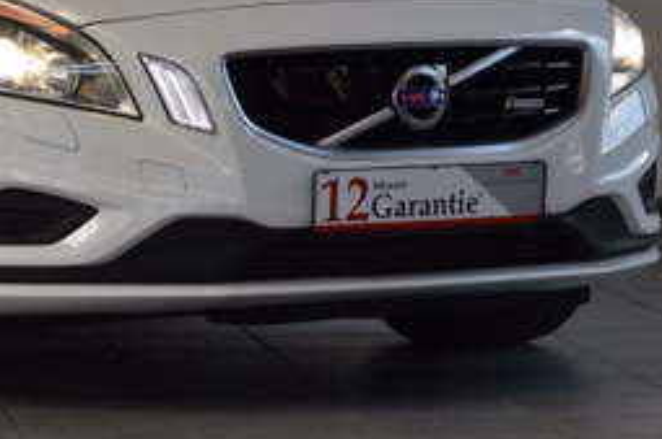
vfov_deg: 5.2
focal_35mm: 264
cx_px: -86
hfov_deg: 7.8
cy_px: 44
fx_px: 4846
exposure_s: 1/80
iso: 400
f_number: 9
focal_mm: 70
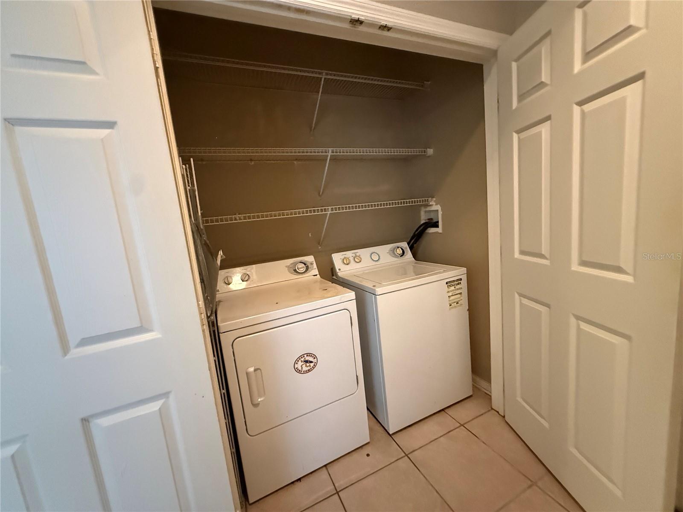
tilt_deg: -7.0
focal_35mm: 14
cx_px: 342
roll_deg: +5.6
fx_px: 276
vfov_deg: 85.7
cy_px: 256
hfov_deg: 102.1
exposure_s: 1/40
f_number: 2.2
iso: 1250
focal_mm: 2.22
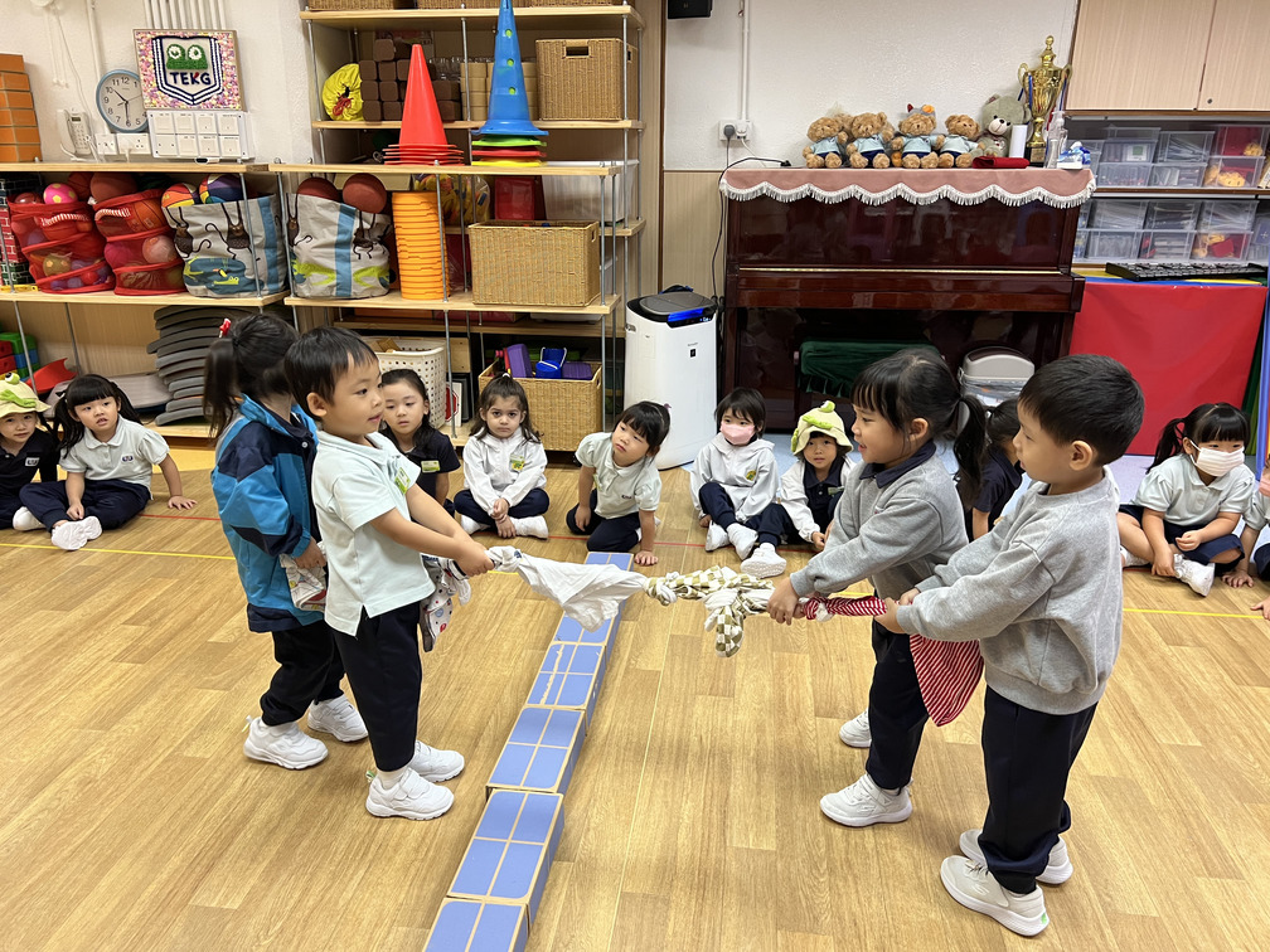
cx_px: 635
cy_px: 476
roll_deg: -0.3
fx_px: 954
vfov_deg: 53.1
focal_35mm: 26
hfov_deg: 67.3
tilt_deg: -18.7
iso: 125
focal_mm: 5.7
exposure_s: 1/50
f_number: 1.5
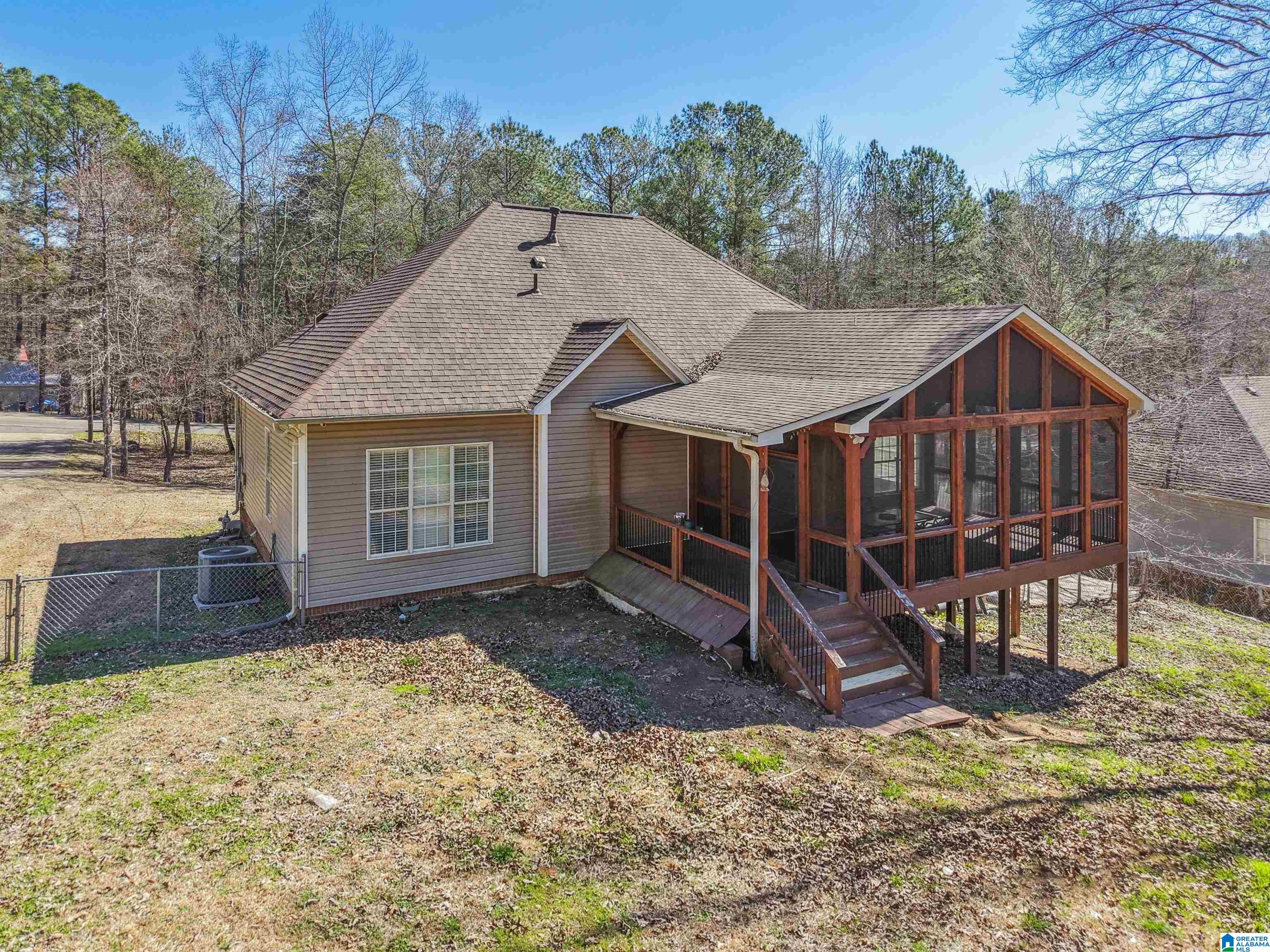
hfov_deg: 71.6
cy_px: 476
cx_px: 635
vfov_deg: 56.8
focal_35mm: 24
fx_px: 881
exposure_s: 1/3200
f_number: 1.8
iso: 240
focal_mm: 8.7
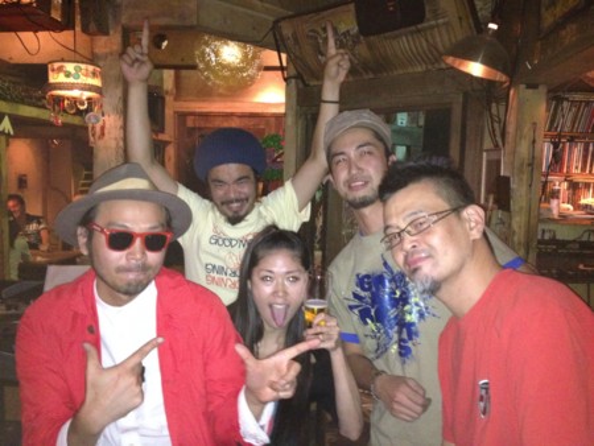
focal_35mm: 35
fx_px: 601
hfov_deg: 52.6
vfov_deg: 40.7
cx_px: 297
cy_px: 223
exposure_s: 1/16
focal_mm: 4.28
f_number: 2.4
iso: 500
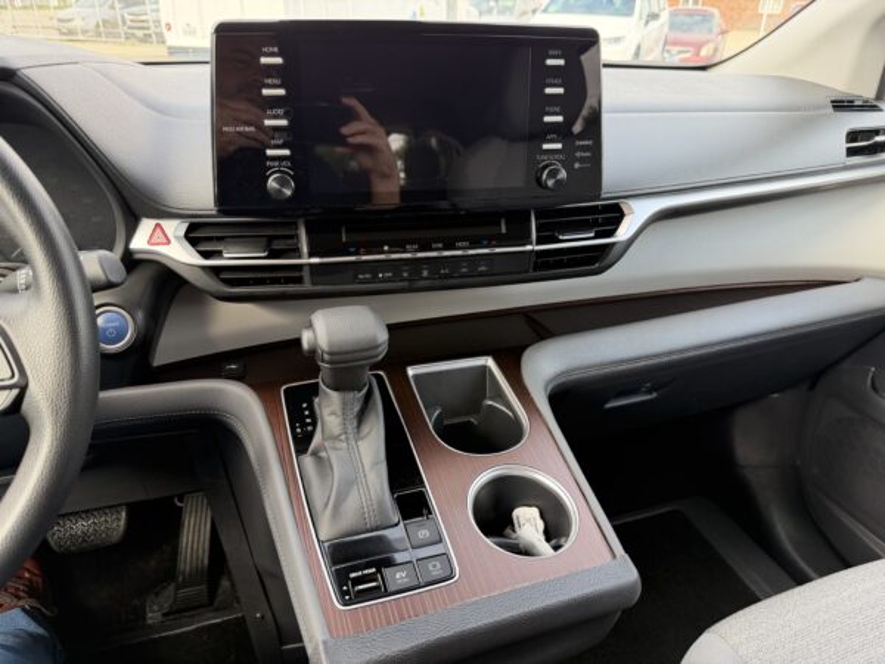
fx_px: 614
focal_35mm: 24
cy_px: 332
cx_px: 442
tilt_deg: -27.7
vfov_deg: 56.8
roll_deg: -0.6
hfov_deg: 71.6
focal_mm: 6.76
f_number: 1.78
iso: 160
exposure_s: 1/220
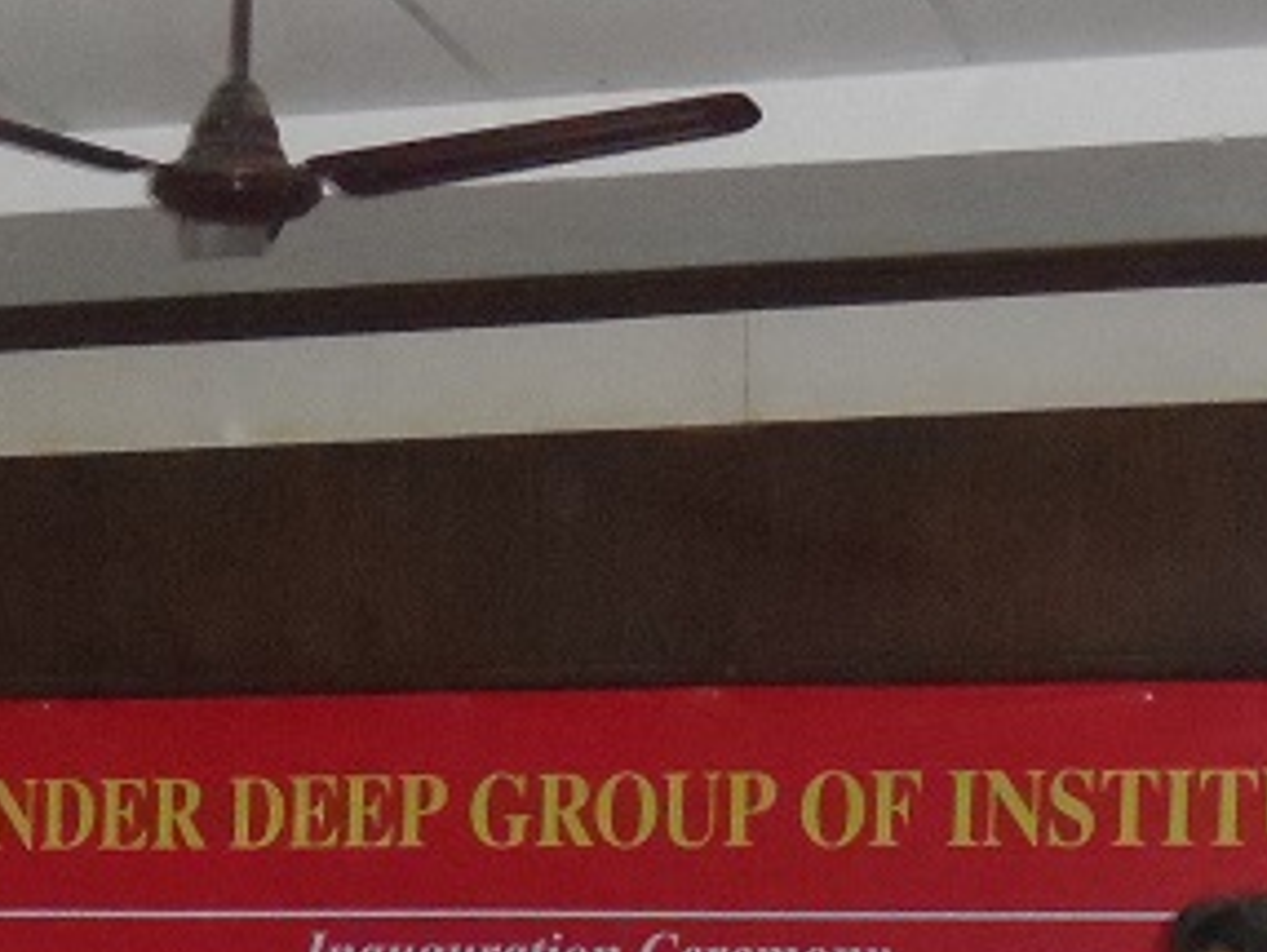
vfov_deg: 11.2
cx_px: 275
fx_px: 4726
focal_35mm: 129
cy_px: 1326
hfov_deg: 15.2
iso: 640
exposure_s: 1/45
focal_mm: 6.8
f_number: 3.7
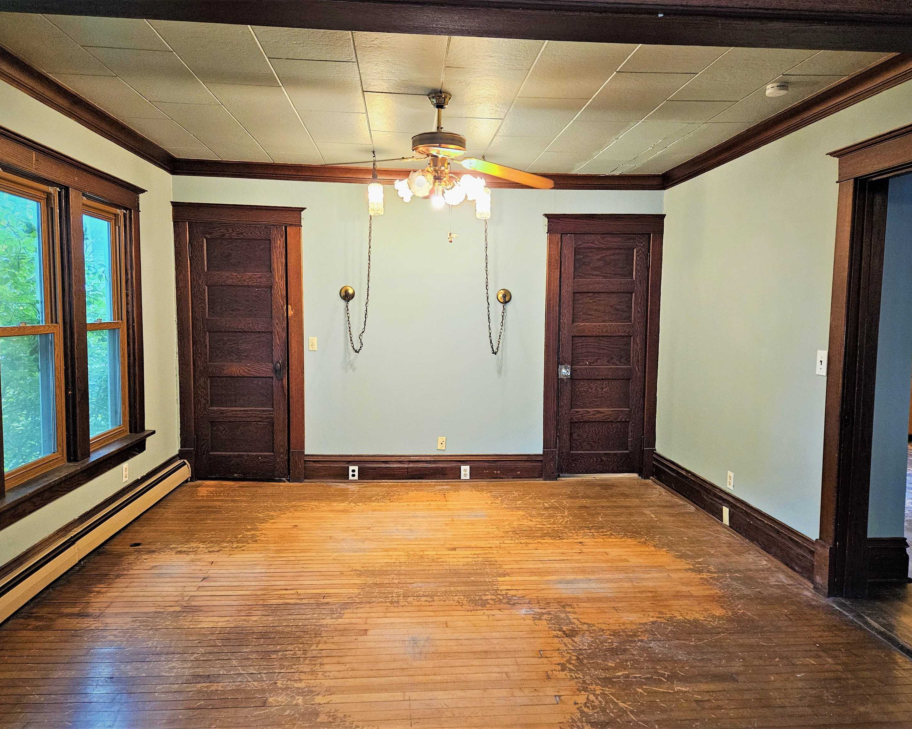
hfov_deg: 70.3
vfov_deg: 58.8
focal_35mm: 24
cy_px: 365
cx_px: 454
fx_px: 648
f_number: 1.8
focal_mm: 5.4
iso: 640
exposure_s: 1/120
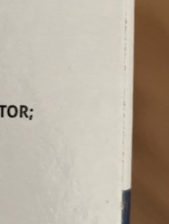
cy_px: -68
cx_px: -59
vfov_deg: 14.2
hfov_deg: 10.9
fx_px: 864
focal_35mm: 133
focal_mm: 4.25
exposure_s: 1/60
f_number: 1.8
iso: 250
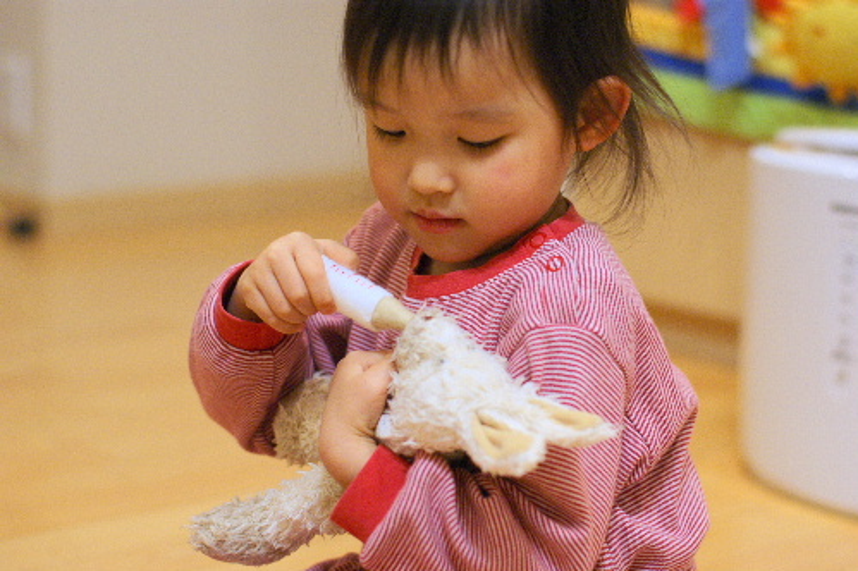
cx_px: 429
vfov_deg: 18.2
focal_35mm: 75
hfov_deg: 27.0
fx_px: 1786
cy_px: 286
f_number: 2
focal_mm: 50
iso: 400
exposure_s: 1/50
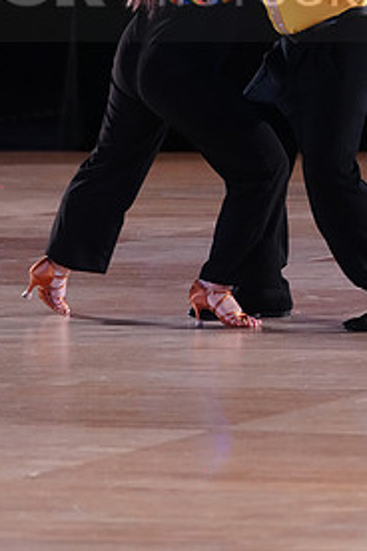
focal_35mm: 366
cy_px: -24
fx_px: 5596
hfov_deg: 3.8
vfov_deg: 5.6
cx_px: 246
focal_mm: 174
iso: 3200
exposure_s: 1/400
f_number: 4
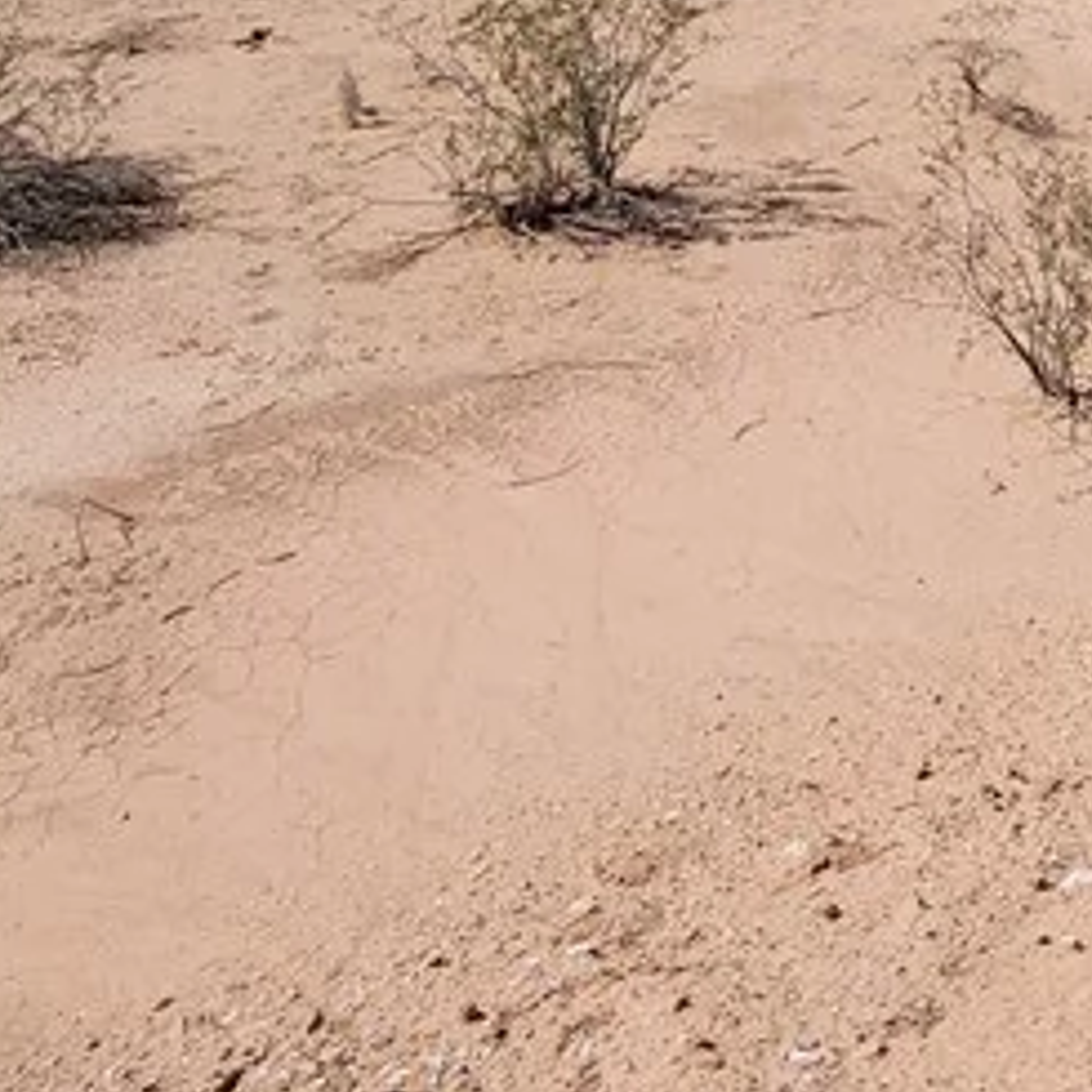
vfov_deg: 31.7
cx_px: 1163
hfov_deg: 31.8
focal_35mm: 48
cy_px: -76
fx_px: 1713
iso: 50
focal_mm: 2.2
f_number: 2.2
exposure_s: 1/2686
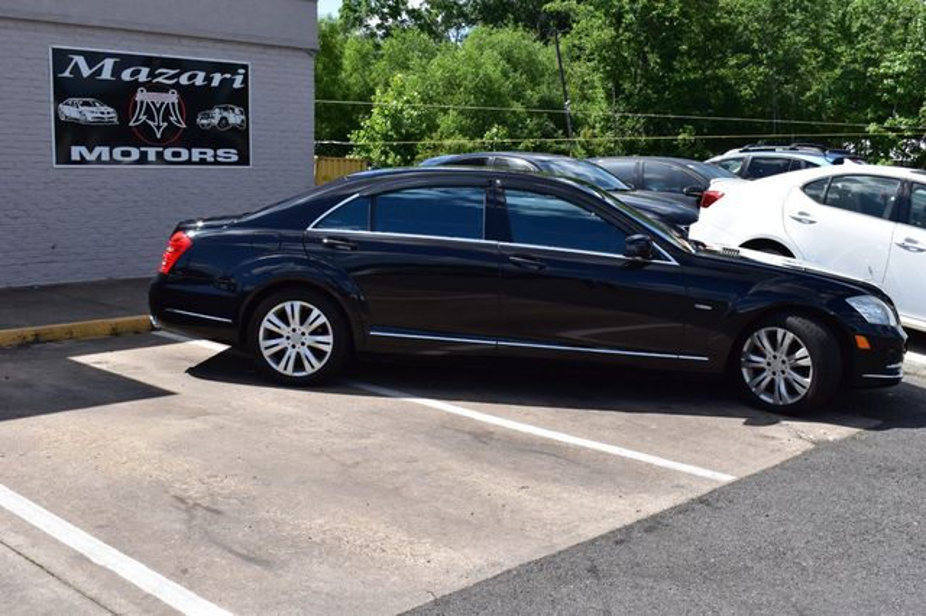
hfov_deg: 47.9
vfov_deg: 33.0
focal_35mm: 40
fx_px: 1041
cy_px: 308
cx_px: 463
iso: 400
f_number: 11
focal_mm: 27
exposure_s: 1/500
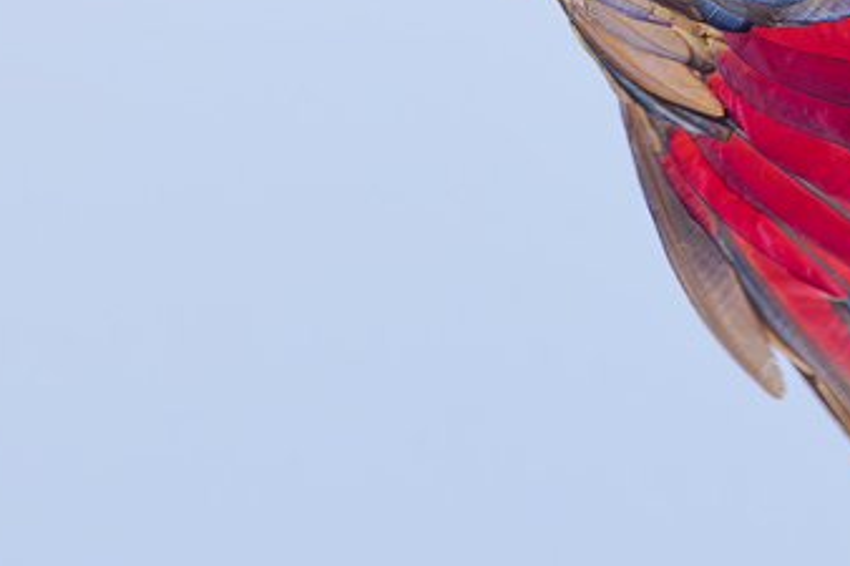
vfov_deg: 0.7
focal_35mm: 1851
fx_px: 43681
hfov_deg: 1.1
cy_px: -117
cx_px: 528
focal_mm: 500
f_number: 5.6
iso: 360
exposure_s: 1/4000
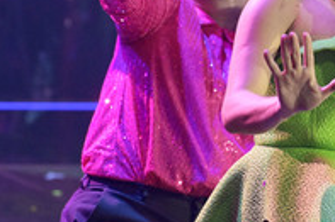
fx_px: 5114
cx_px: 378
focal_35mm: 550
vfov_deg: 2.5
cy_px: 25
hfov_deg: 3.7
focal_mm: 240
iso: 12800
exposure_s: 1/400
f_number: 5.6
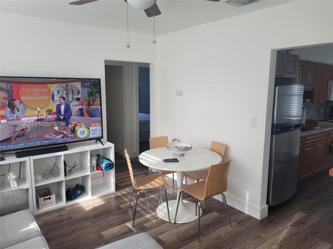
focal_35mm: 26
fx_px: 250
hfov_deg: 67.3
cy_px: 124
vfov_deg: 53.1
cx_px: 166
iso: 64
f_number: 1.8
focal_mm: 5.4
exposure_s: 1/100
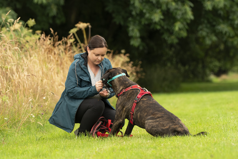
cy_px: 80
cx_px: 119
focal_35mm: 183
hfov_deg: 11.2
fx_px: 1210
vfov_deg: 7.5
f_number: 3.2
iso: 500
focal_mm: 122
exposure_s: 1/640
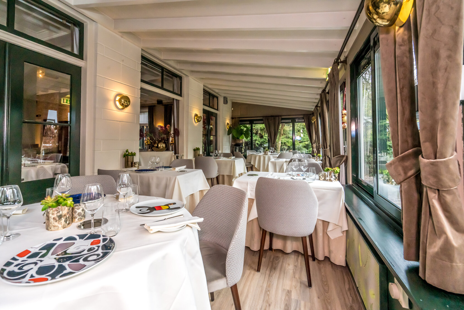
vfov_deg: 73.8
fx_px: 206
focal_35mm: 16
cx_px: 232
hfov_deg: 96.7
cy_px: 155
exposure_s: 1/160
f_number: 10
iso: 4000
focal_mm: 16
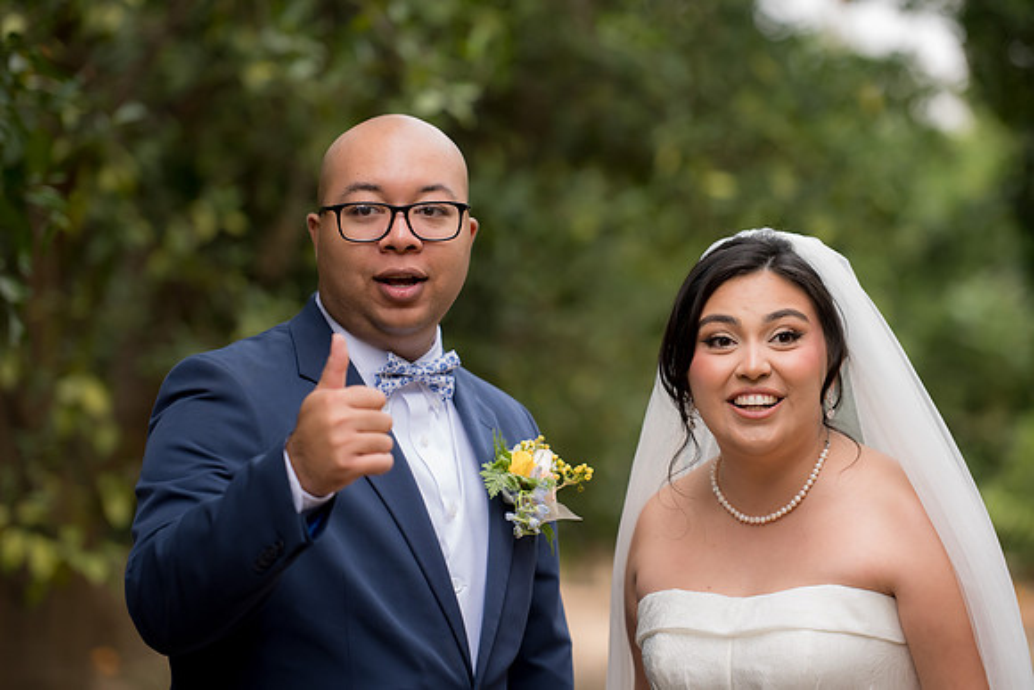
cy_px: 345
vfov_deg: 9.8
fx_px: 4022
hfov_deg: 14.7
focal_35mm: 140
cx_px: 517
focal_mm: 140
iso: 640
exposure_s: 1/320
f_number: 2.8
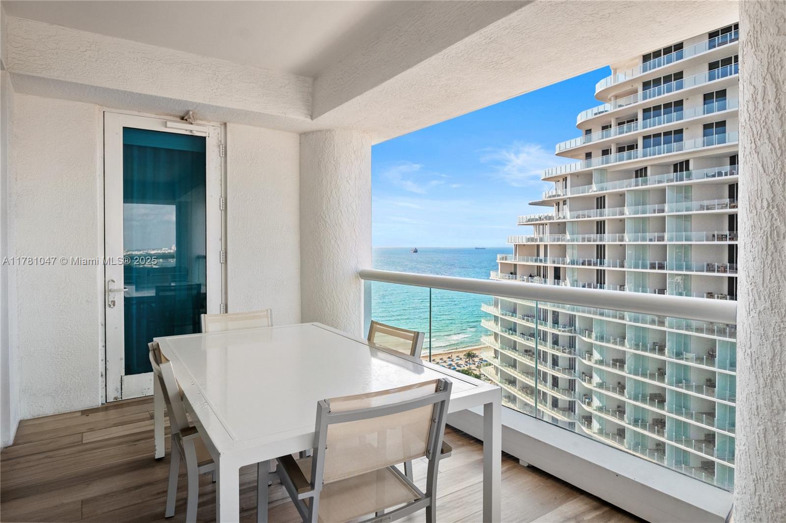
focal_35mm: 21
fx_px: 458
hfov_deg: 81.2
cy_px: 262
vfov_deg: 59.5
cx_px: 393
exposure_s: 1/160
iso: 200
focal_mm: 14
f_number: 8
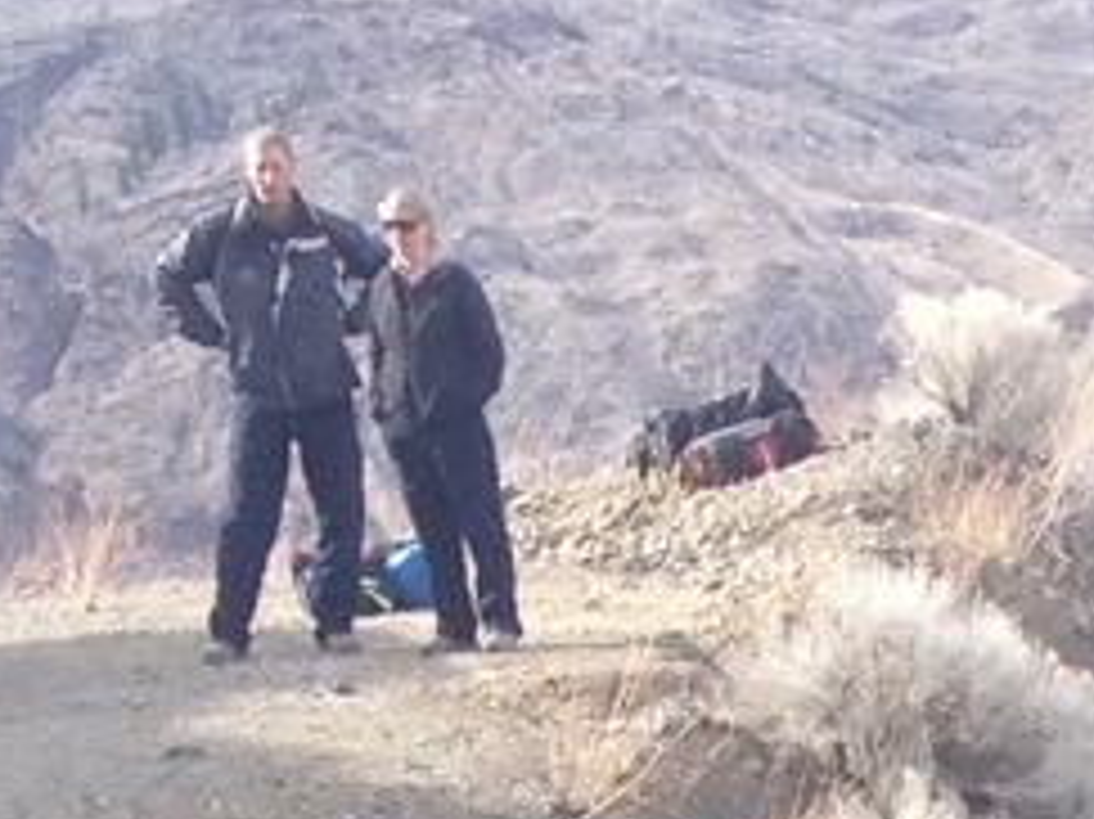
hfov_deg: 8.0
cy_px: 2668
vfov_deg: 5.8
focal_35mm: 235
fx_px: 7423
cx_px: 2211
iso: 50
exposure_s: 1/472
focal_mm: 4.28
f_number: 2.4
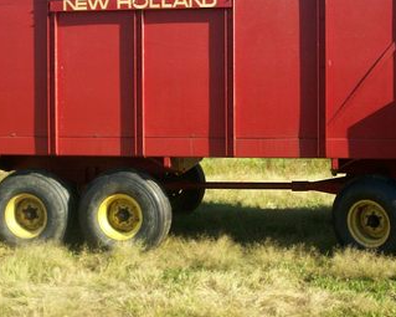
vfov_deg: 25.0
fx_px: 703
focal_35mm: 60
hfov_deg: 31.4
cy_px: 73
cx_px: 226
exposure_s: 1/268
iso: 100
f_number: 4.5
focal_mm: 5.9
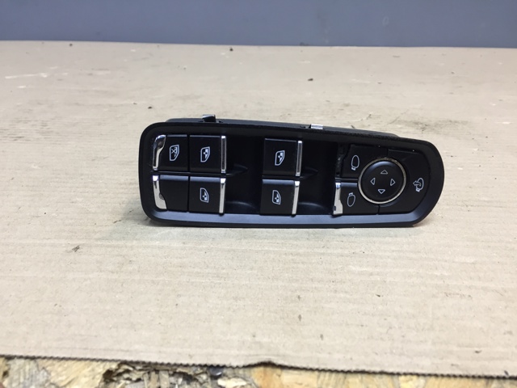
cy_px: 194
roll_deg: -1.8
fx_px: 433
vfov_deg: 48.2
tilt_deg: -26.3
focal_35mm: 29
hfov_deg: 61.7
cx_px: 258
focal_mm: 4.15
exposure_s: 1/33
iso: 80
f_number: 2.2
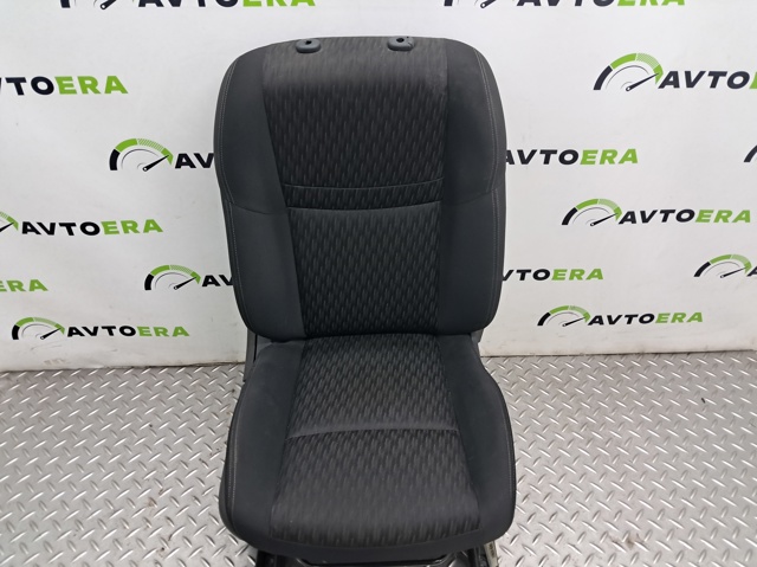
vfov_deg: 51.3
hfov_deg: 65.4
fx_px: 590
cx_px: 378
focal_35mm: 27
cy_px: 284
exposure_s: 1/50
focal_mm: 4
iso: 125
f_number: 1.8
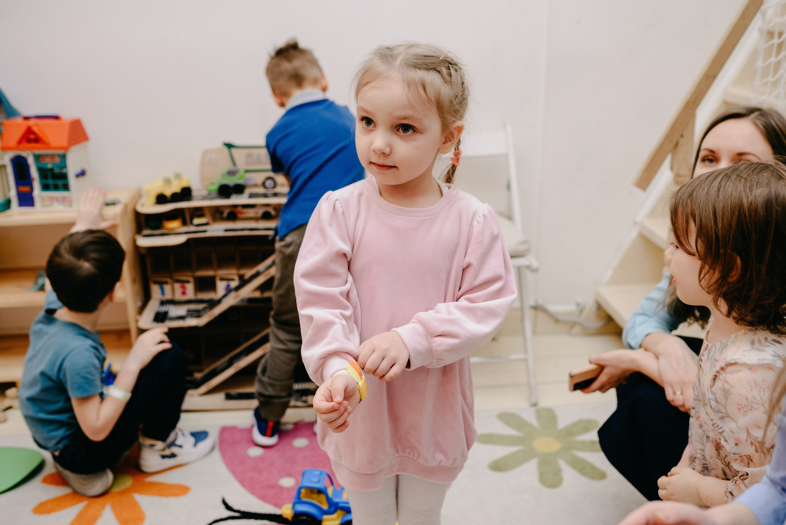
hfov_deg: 54.4
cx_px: 393
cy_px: 262
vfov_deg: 37.9
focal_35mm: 35
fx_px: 764
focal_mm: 35
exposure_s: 1/160
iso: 400
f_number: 3.2
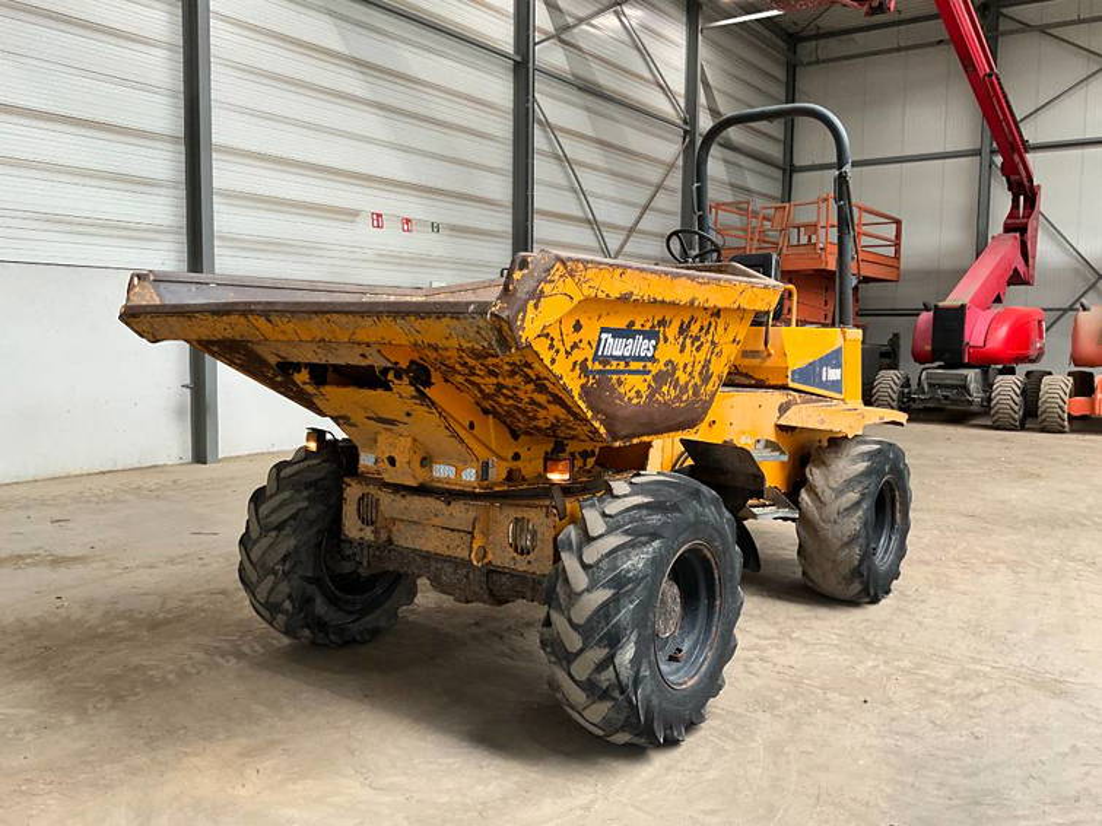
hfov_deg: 61.7
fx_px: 923
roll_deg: -1.0
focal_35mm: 29
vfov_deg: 48.2
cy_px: 413
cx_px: 551
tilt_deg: -4.8
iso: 100
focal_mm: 3
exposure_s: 1/60
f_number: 1.8
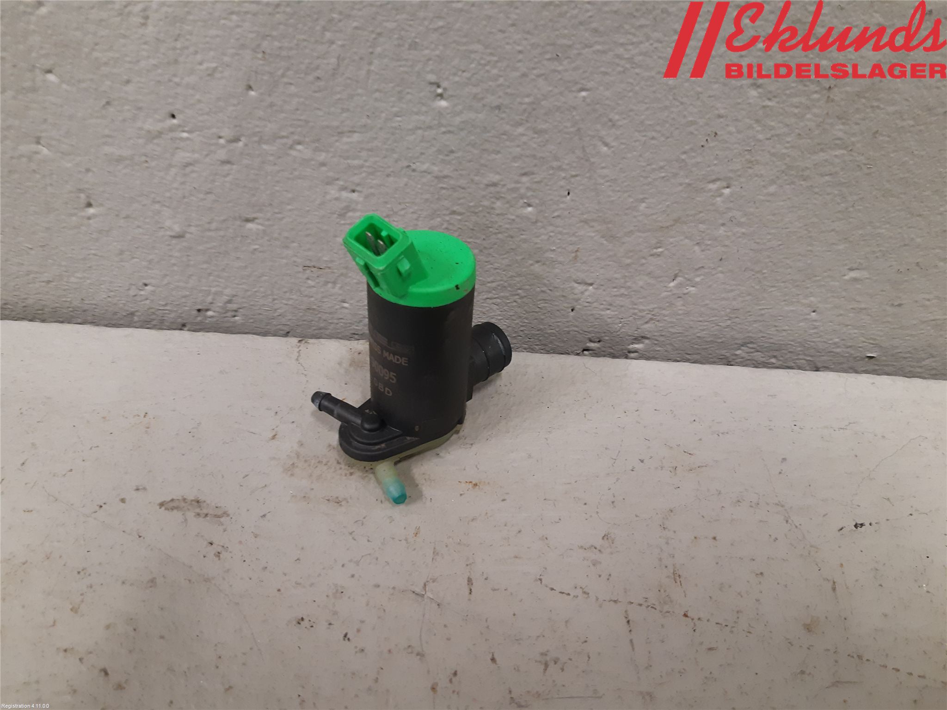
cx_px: 474
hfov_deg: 67.3
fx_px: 711
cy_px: 355
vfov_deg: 53.1
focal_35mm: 26
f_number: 1.7
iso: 200
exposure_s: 1/50
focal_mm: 3.93
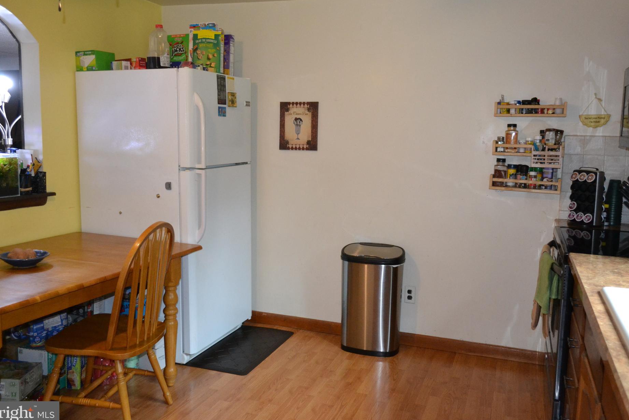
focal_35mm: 30
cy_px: 193
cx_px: 333
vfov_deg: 43.6
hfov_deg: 61.9
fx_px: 524
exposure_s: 1/60
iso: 2000
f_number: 3.5
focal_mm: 18
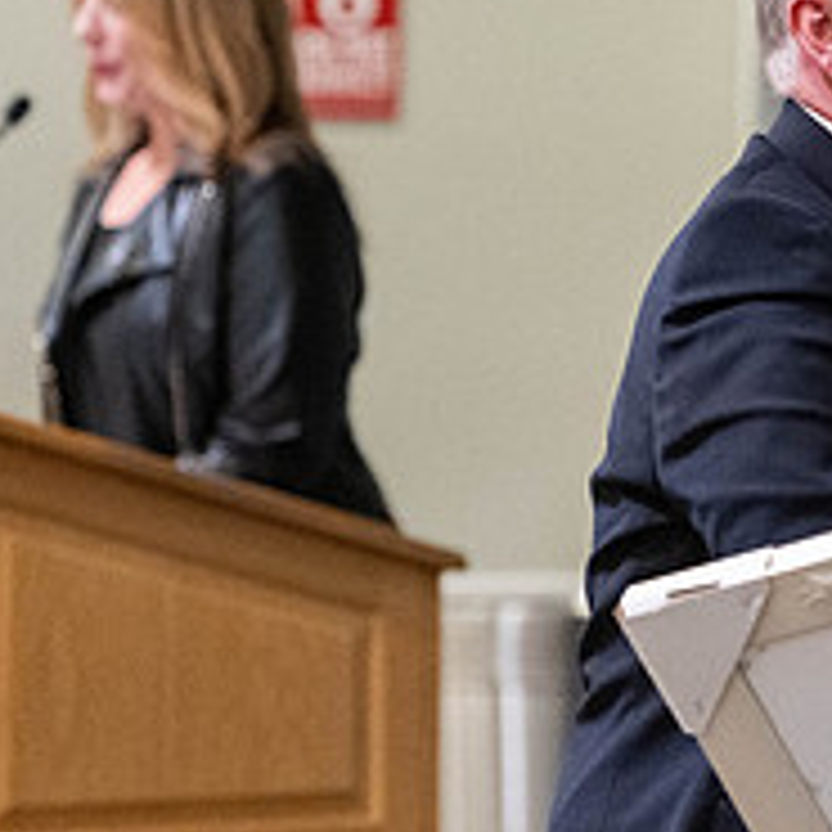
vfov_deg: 4.7
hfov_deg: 4.7
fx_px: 10197
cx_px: 1092
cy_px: 237
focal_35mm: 375
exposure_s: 1/250
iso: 6400
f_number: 2.8
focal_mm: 125
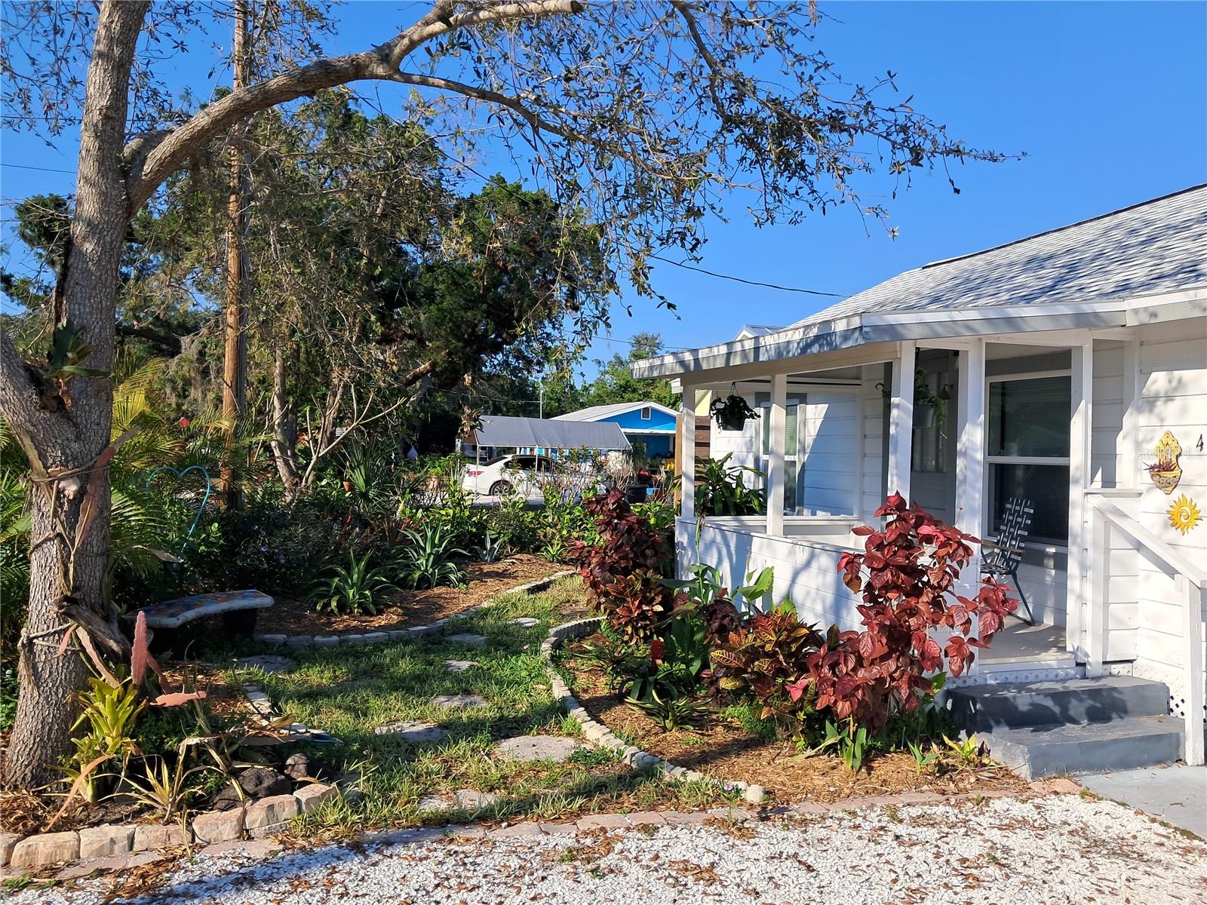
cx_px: 604
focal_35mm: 27
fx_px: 941
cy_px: 452
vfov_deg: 51.4
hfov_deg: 65.3
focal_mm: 4
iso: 50
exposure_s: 1/830
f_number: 1.8
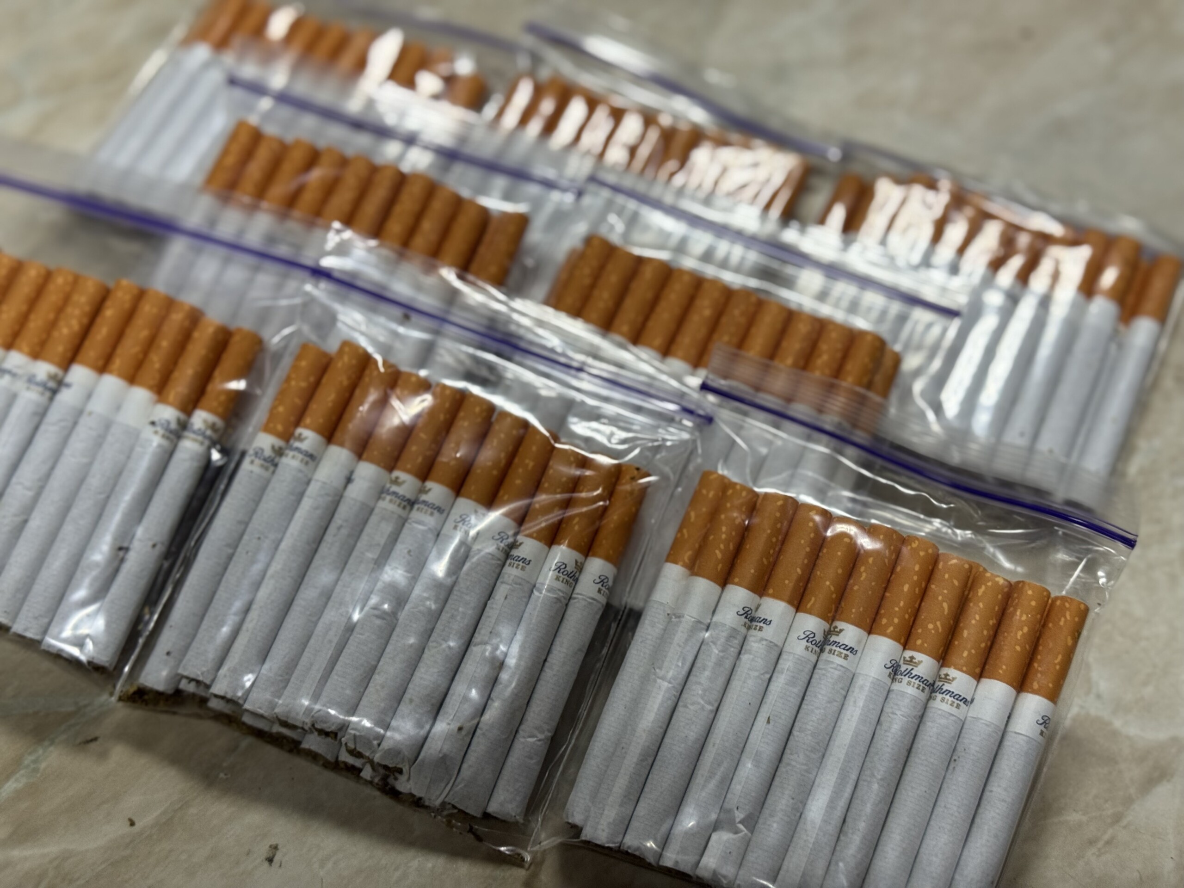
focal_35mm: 48
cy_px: 444
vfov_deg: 30.3
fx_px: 1642
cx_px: 592
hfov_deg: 39.7
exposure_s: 1/50
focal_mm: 6.76
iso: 100
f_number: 1.78
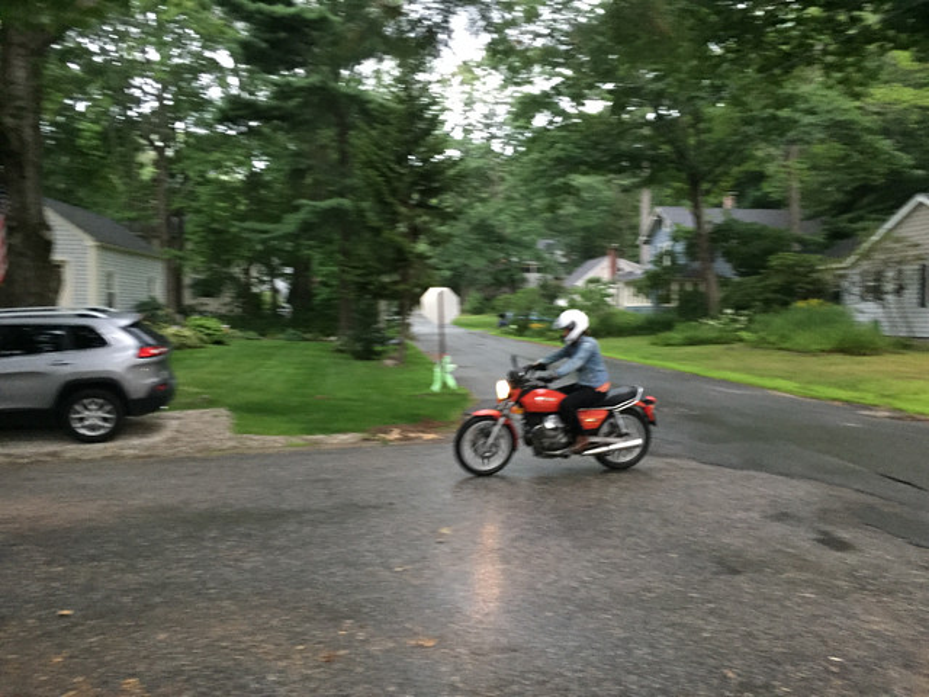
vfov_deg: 48.2
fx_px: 778
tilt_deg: -4.2
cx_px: 464
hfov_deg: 61.7
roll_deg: -2.0
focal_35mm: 29
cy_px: 348
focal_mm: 4.15
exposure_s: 1/15
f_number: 2.2
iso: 320
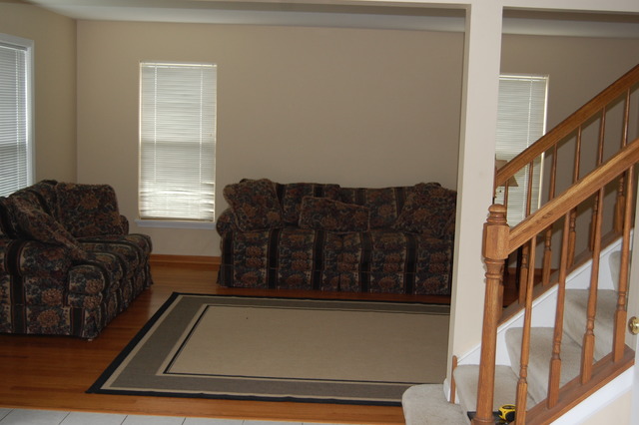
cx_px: 320
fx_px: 745
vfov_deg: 31.9
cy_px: 212
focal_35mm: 42
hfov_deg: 46.4
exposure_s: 1/60
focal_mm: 28
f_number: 4.2
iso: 400
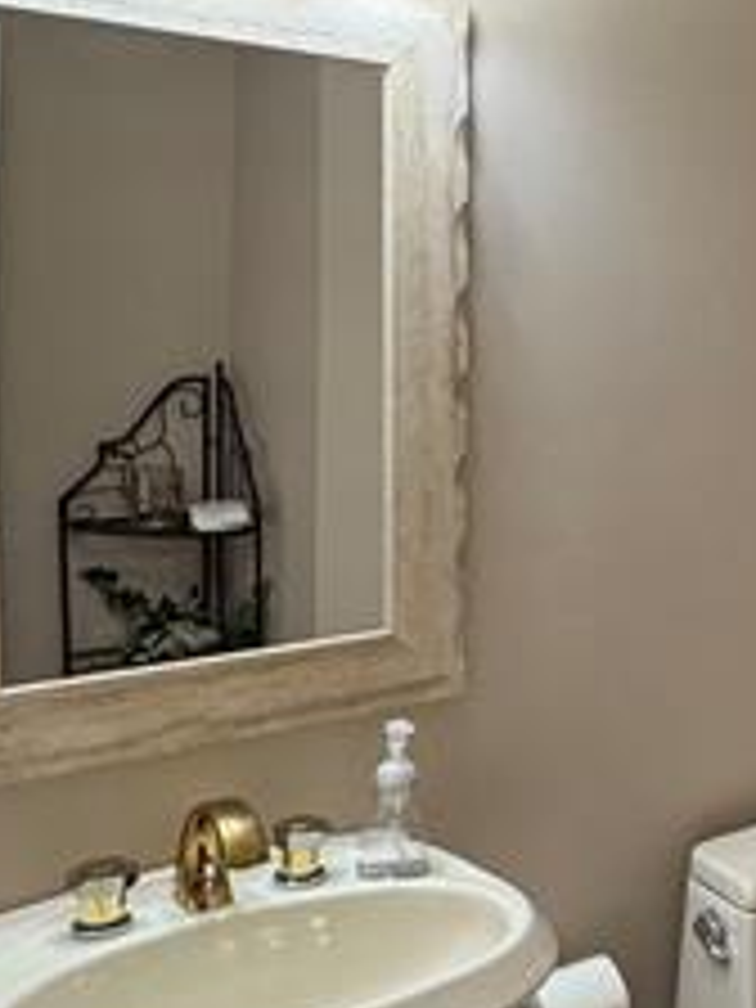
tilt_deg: -4.2
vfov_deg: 39.5
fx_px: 1398
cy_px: 418
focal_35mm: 48
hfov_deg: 25.3
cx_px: 1026
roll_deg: -1.7
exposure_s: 1/60
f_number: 2.2
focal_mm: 2.22
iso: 160
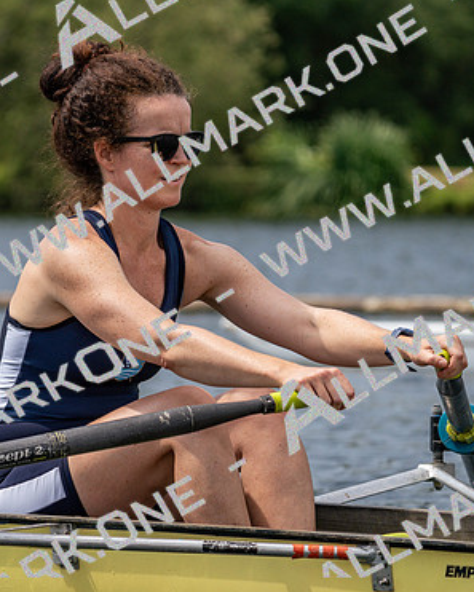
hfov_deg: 5.1
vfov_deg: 6.4
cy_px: 304
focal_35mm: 304
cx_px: 144
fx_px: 5329
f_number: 5.6
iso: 250
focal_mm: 207
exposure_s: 1/1600
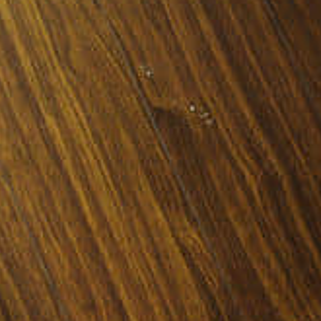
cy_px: 83
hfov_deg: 12.0
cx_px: -239
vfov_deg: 12.9
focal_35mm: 135
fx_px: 1414
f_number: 4
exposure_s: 1/30
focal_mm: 25
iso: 640
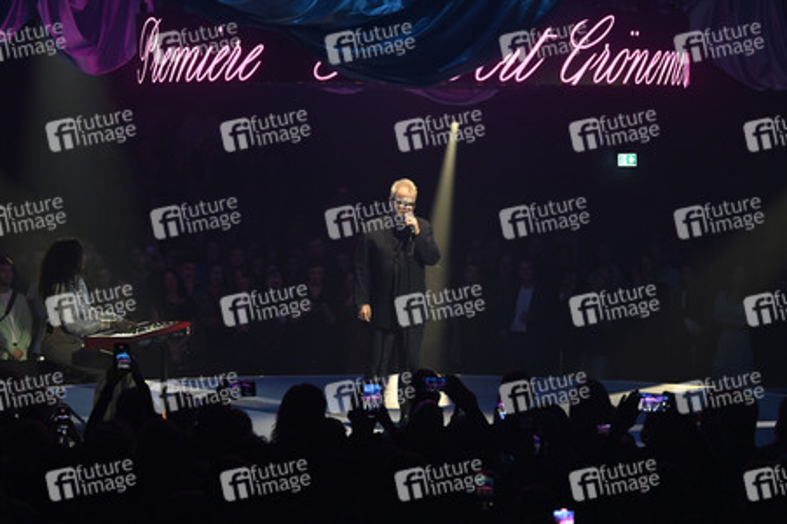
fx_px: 2228
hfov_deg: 20.0
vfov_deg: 13.4
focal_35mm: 102
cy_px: 262
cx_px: 394
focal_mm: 102
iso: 4000
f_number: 5.6
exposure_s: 1/320
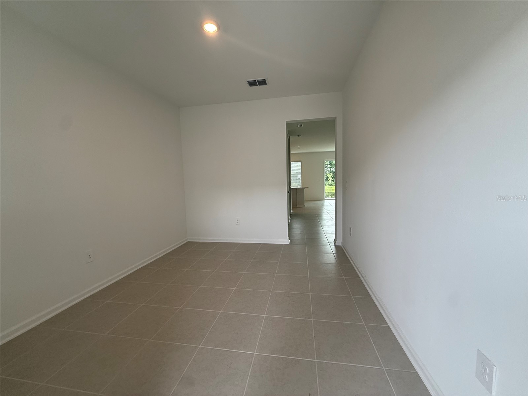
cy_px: 198
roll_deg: +1.7
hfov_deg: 102.1
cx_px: 264
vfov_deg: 85.7
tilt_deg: -4.7
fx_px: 214
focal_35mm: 14
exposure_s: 1/120
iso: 80
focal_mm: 2.22
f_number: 2.2
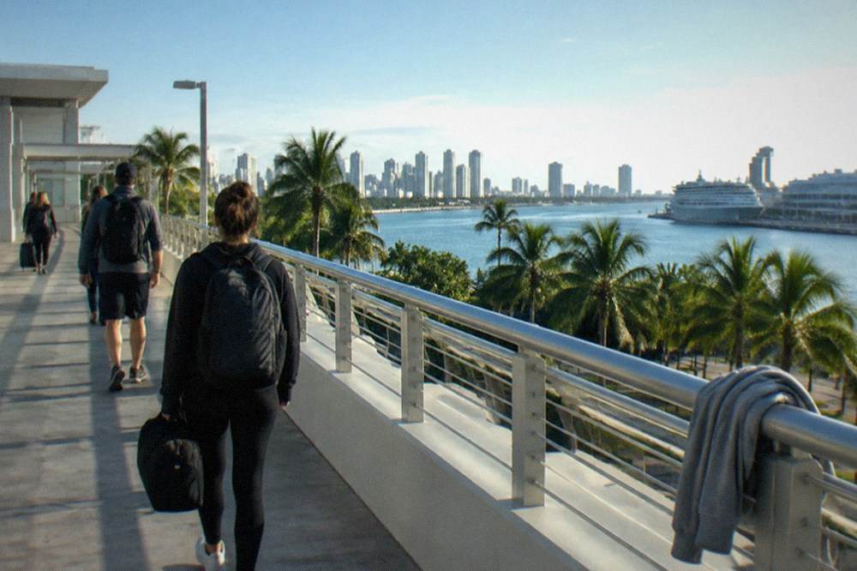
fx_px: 952
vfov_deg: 33.4
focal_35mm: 40
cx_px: 428
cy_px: 286
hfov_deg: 48.5
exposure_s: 1/100
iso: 200
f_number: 11
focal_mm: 40
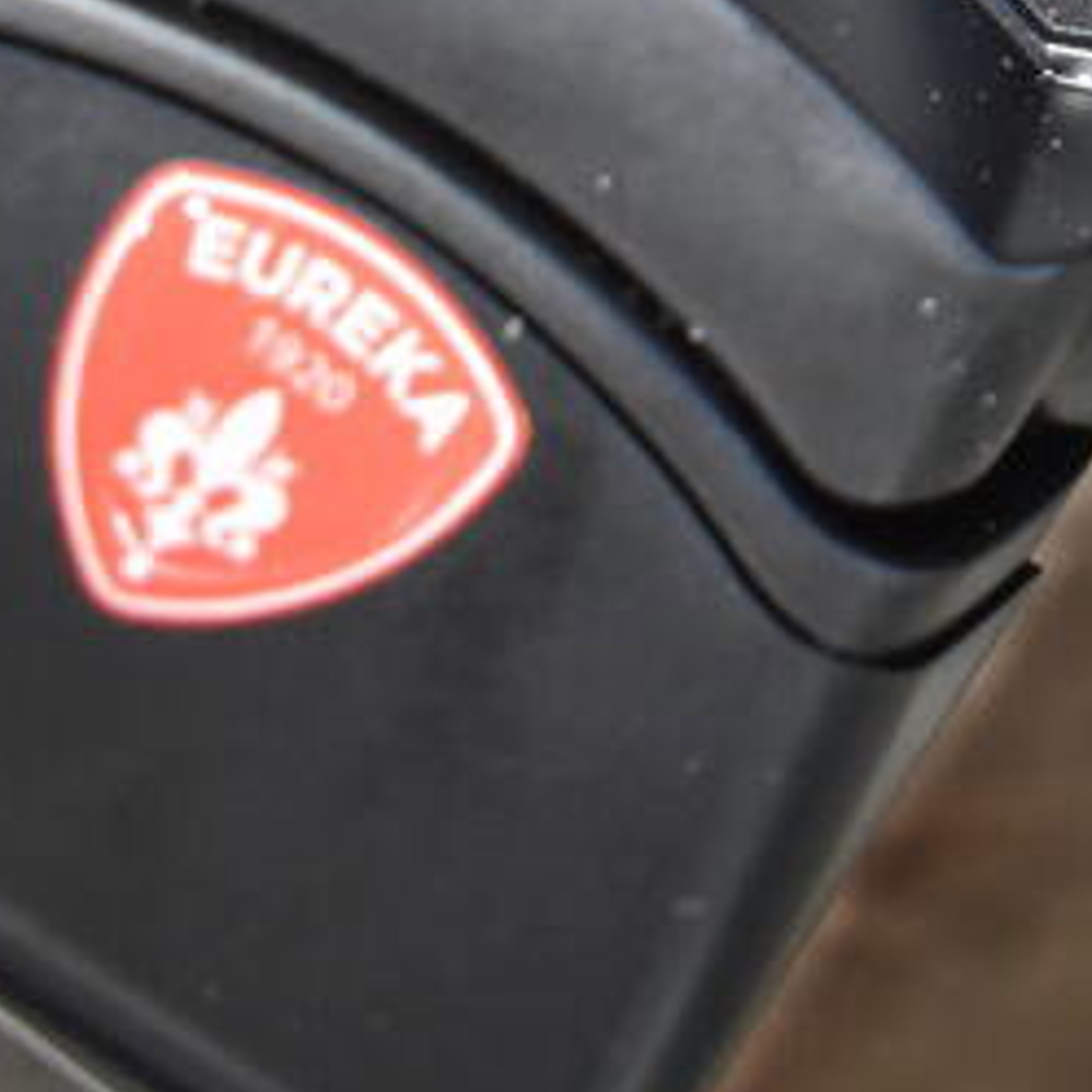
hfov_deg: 15.6
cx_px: 1281
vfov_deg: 14.2
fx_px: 3839
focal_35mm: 108
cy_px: -895
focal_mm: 23
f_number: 3.8
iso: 1600
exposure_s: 1/50
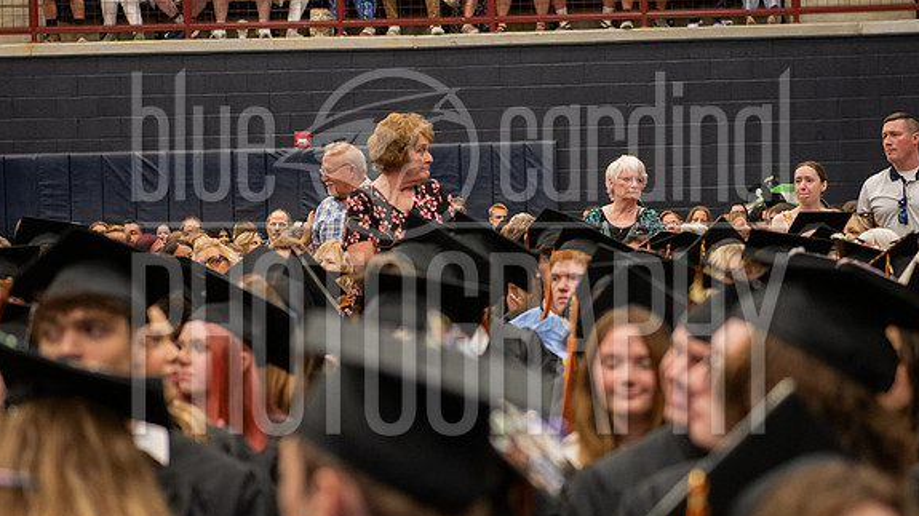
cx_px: 487
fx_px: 2850
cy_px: 247
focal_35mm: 117
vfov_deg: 10.3
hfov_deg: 18.3
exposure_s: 1/640
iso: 2500
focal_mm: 70
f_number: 3.2
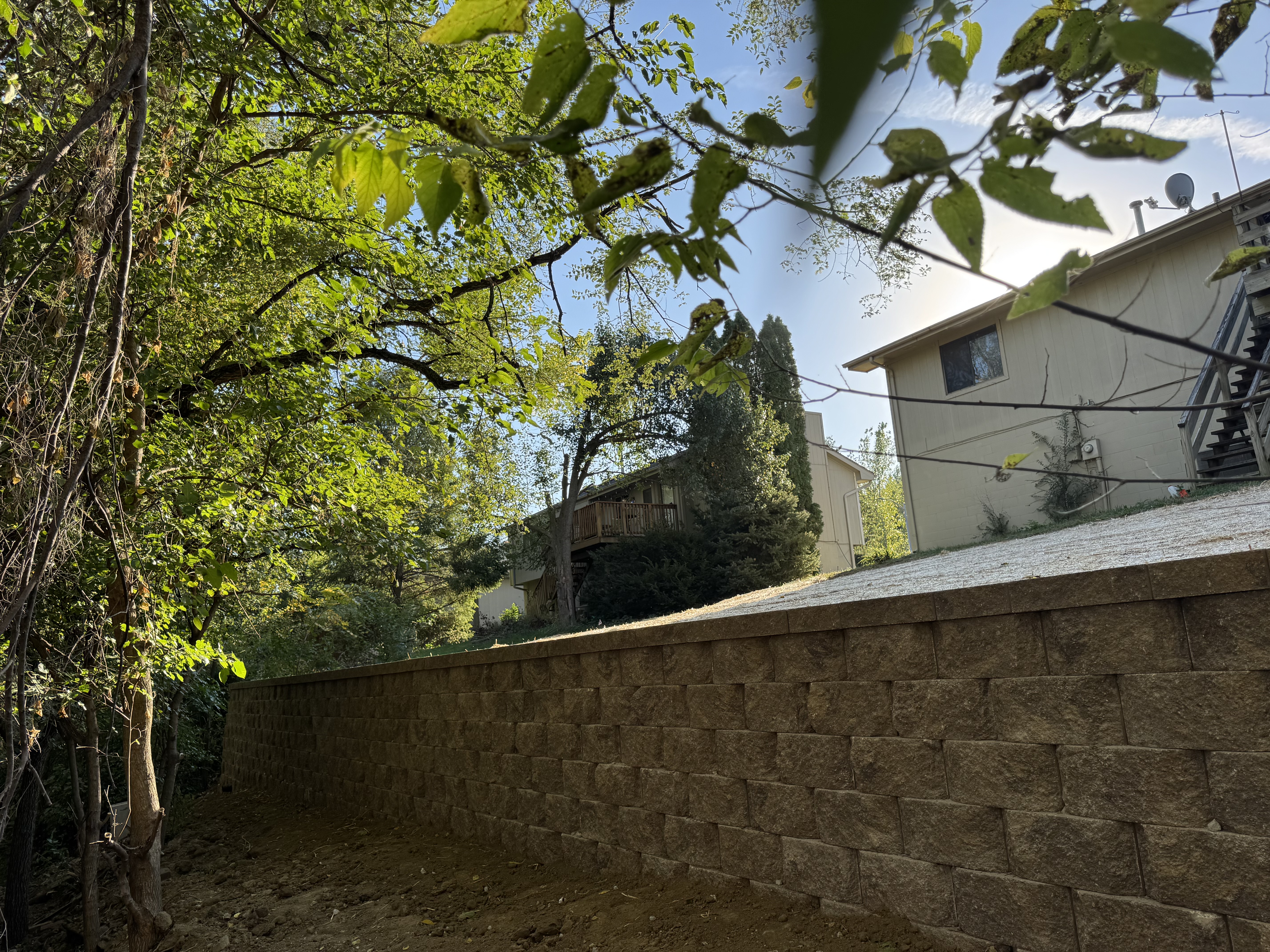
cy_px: 476
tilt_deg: +10.7
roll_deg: +4.9
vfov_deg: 56.8
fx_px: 881
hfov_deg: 71.6
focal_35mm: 24
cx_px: 635
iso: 80
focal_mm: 6.76
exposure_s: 1/1238
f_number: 1.78
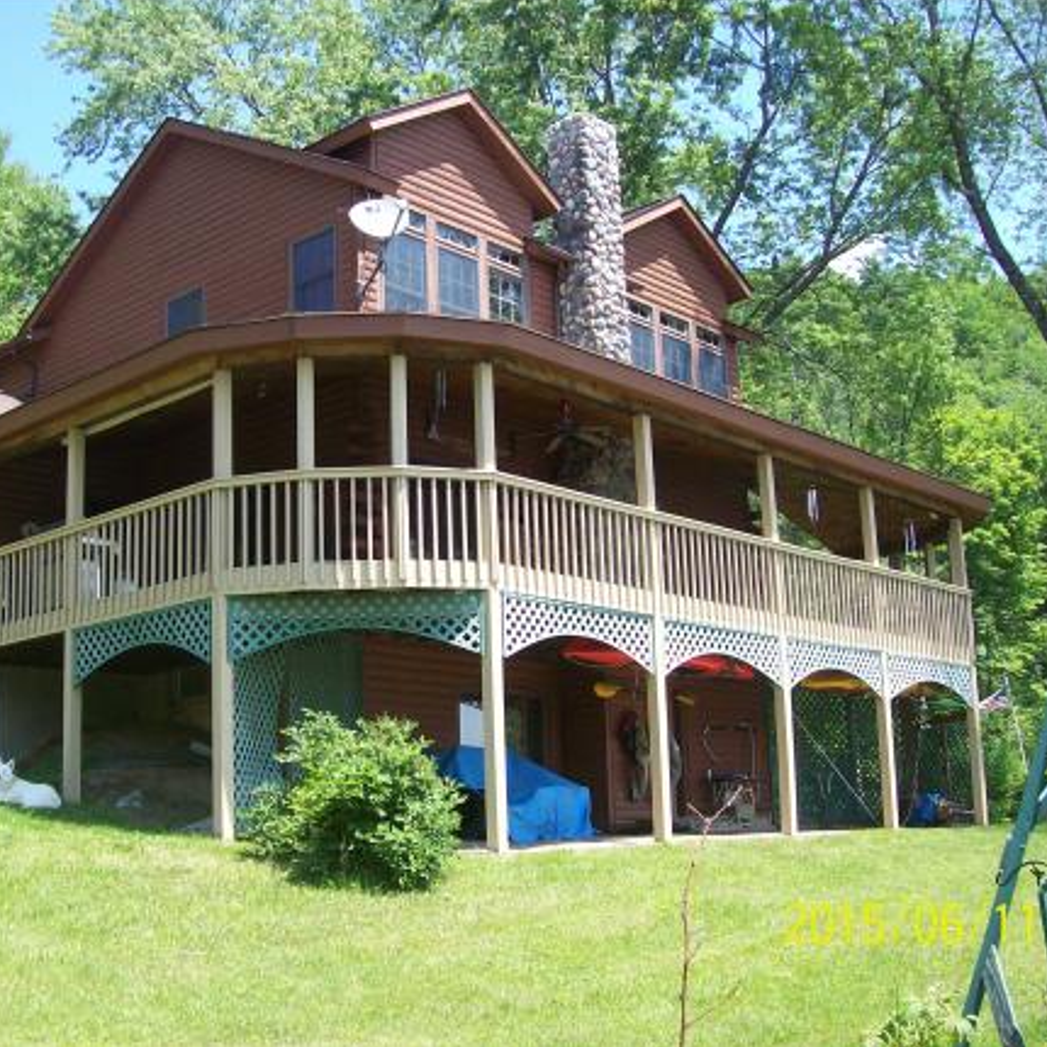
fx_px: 1471
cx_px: 407
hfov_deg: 39.0
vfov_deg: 39.2
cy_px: 521
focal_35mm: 43
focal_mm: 6
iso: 80
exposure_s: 1/403
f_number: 2.7
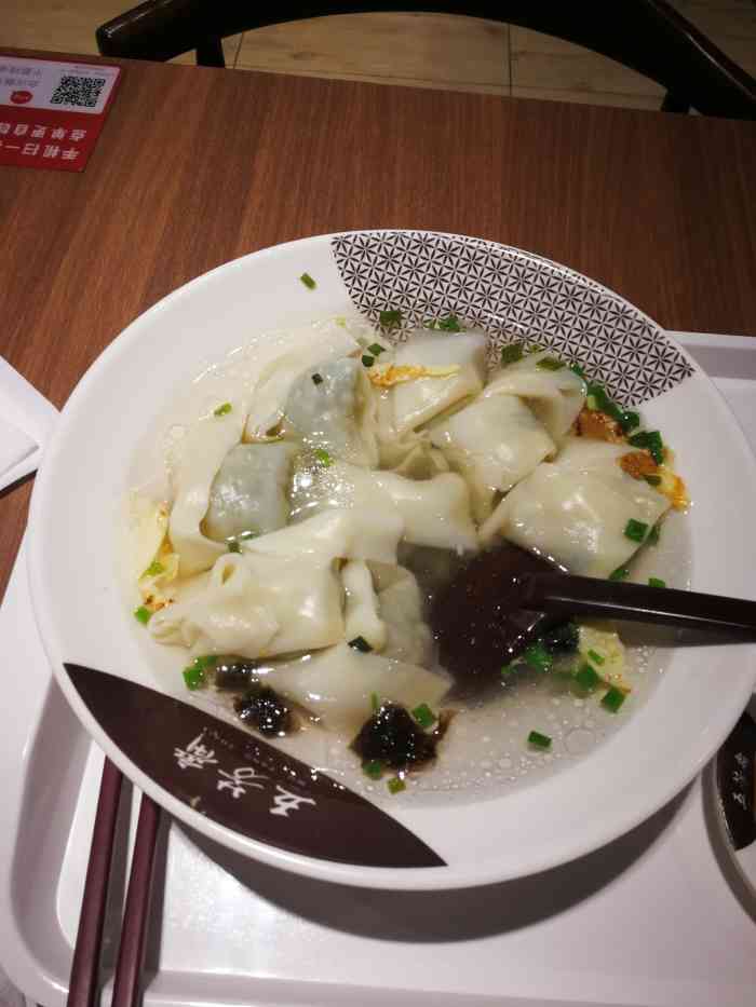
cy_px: 504
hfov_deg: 51.4
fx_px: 786
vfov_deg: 65.3
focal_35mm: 27
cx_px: 378
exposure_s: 1/50
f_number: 2.2
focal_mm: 3.95
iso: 125
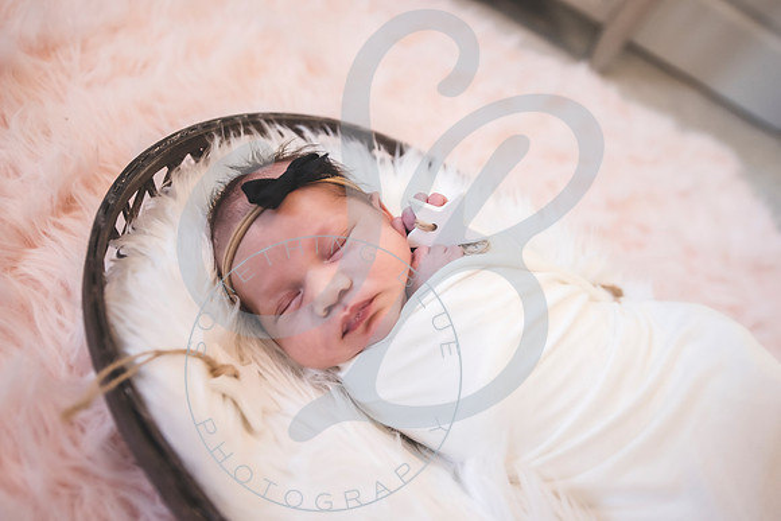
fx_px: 521
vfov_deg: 53.2
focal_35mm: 24
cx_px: 390
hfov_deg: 73.7
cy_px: 260
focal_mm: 24
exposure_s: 1/125
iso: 2000
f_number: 2.8
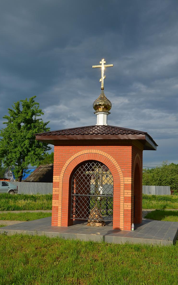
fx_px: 357
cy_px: 143
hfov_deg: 28.0
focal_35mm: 46
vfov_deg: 43.5
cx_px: 88
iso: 100
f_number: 10
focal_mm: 30
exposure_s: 1/400
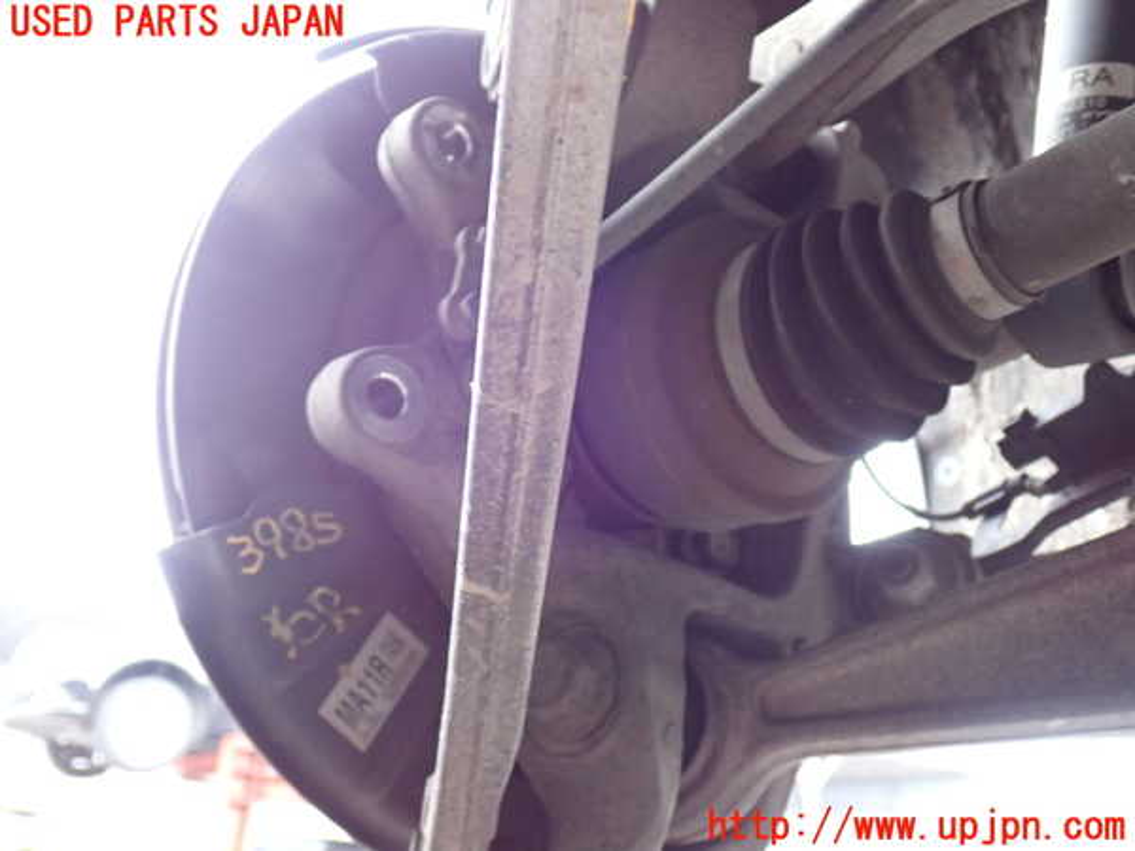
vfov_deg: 37.7
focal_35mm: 38
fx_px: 1246
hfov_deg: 49.0
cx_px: 568
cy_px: 426
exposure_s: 1/40
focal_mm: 6.83
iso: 640
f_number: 2.7
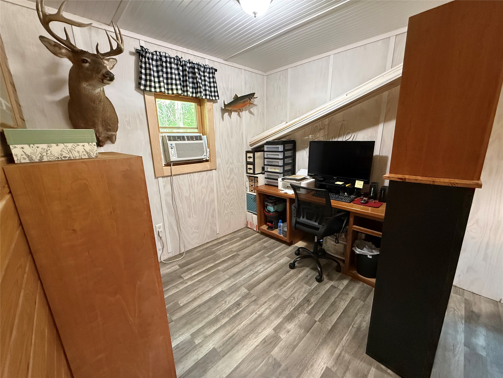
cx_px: 252
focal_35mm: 14
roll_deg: +0.9
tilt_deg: -14.2
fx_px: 203
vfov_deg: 85.7
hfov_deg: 102.1
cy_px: 189
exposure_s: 1/60
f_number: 2.2
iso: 800
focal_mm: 2.22
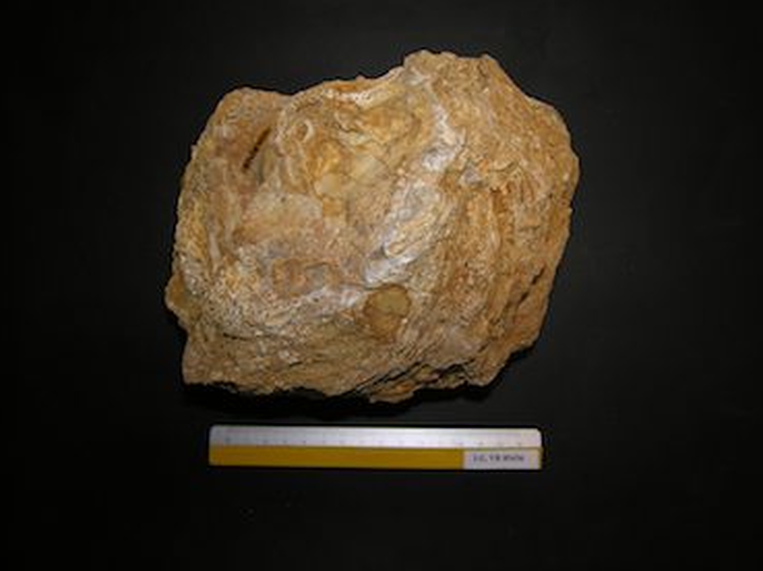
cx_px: 389
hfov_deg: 69.4
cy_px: 292
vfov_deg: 54.8
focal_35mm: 25
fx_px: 551
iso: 50
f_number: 2.6
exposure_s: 1/60.1
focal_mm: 6.1
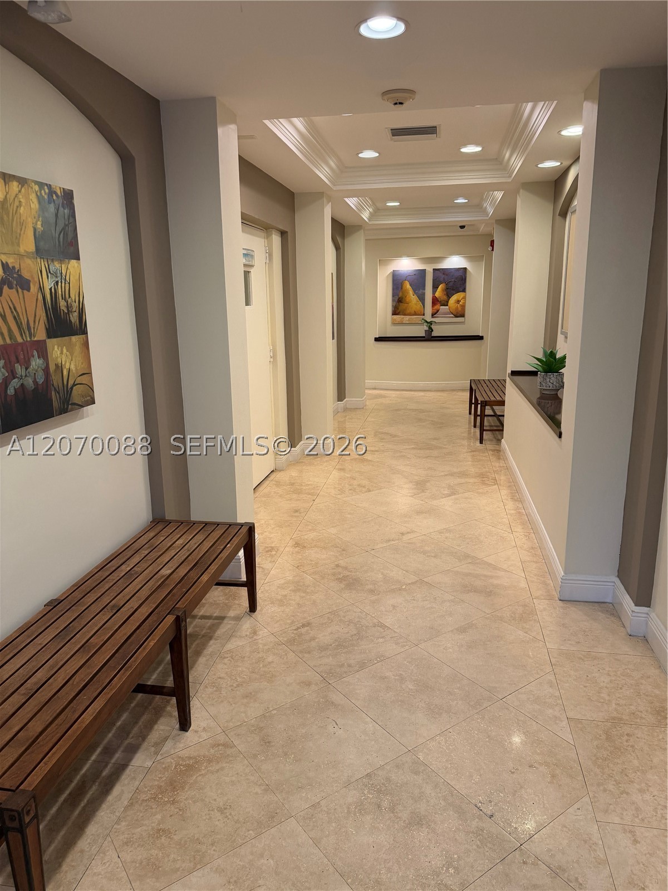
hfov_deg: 56.8
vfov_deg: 71.6
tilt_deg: -13.3
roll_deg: +0.4
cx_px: 334
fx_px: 618
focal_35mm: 24
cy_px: 446
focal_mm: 6.76
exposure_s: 1/120
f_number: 1.78
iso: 250
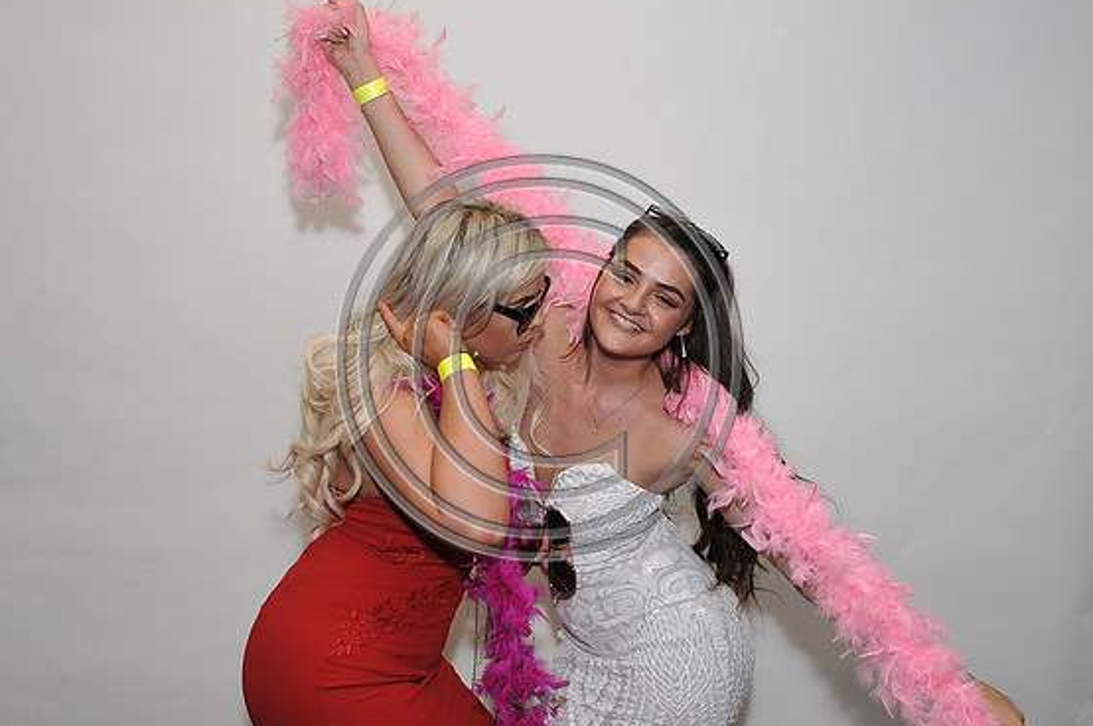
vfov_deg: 30.4
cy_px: 357
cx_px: 539
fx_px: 1334
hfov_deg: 44.5
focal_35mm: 44
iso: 1000
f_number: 8
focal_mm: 42
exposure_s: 1/60
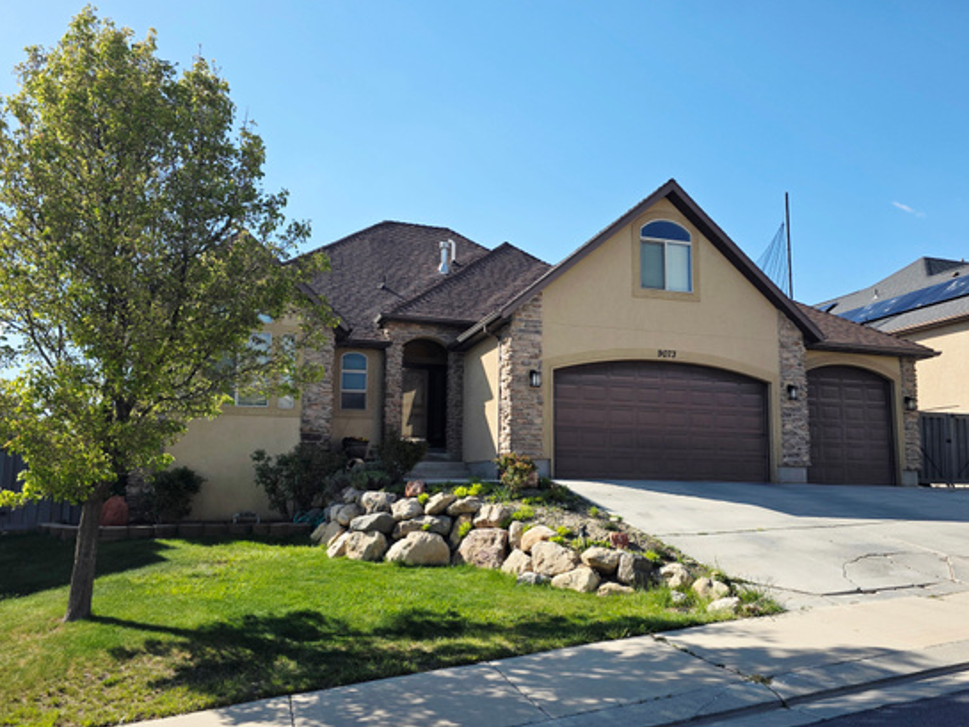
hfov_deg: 65.3
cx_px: 501
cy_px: 400
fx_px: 756
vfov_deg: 51.3
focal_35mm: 27
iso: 80
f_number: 1.7
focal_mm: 6.3
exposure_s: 1/5000
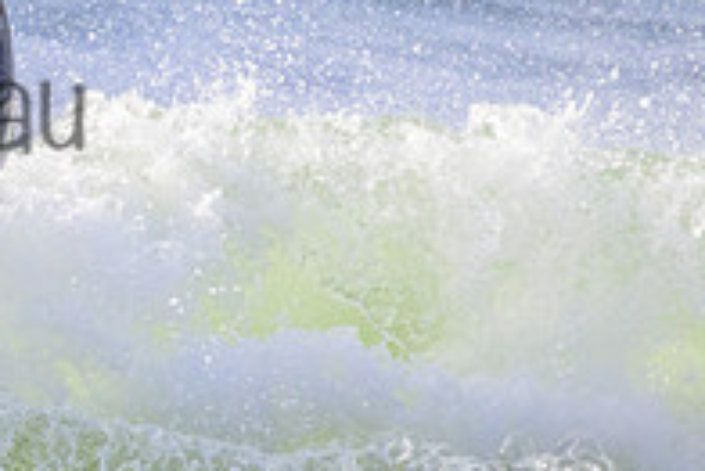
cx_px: -295
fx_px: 46426
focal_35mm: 2369
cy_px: 67
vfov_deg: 0.6
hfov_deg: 0.9
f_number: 11
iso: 1600
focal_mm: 800
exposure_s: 1/2000
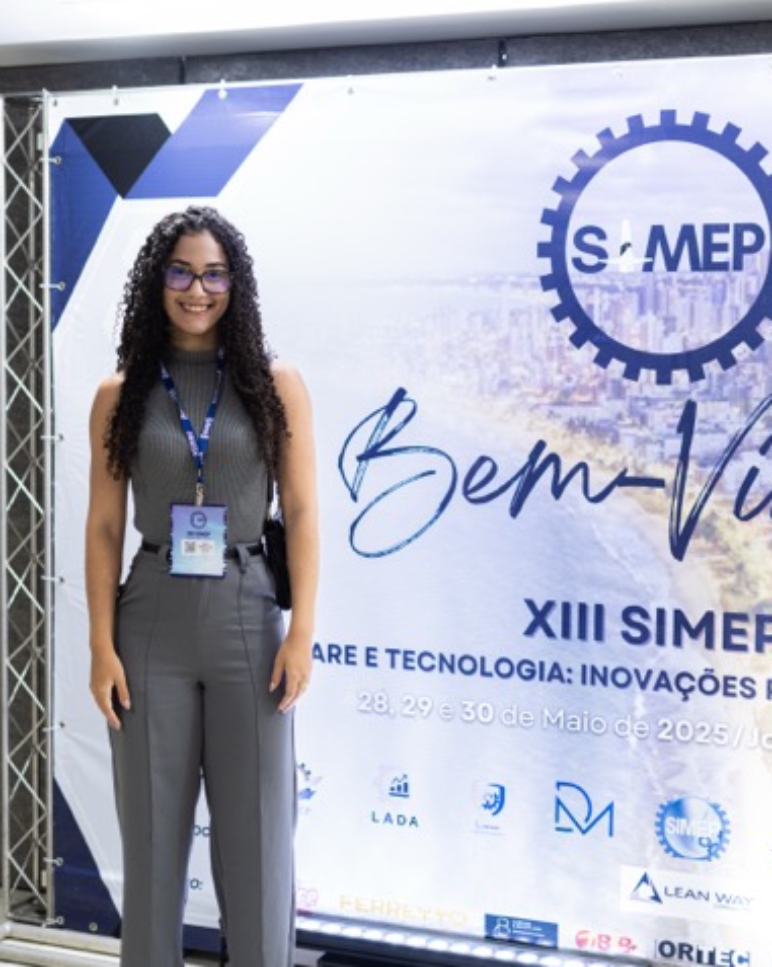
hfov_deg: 24.2
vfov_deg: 30.0
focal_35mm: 63
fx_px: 1801
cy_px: 533
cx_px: 404
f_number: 1.8
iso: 800
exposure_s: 1/100
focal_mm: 50
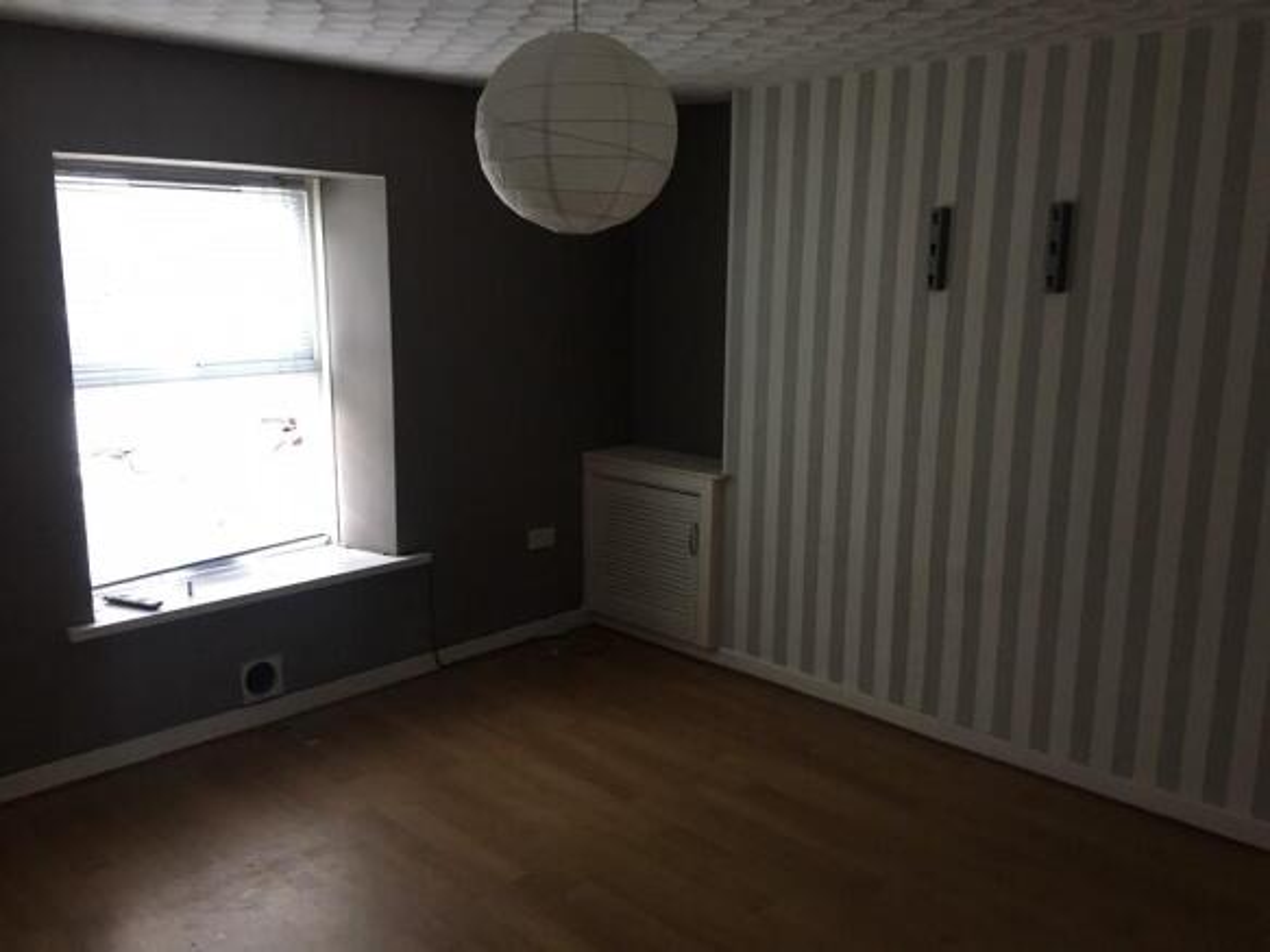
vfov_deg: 48.2
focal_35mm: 29
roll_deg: -1.1
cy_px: 476
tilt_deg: -10.9
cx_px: 635
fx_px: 1064
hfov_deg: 61.7
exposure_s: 1/20
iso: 200
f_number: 2.2
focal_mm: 4.15
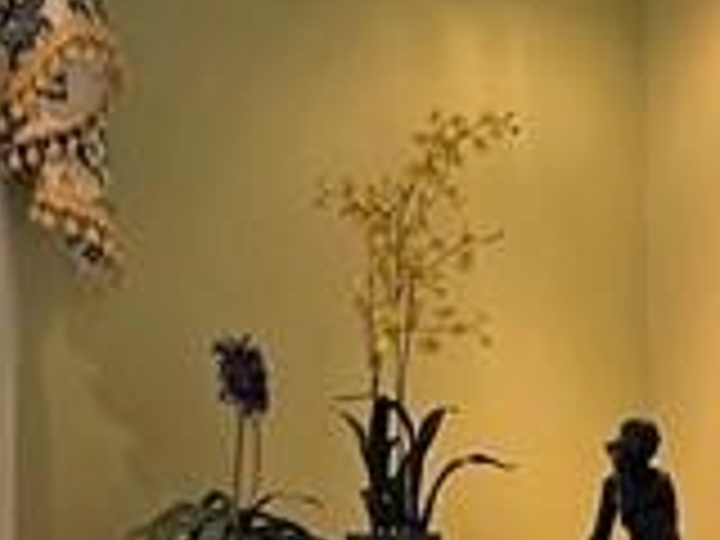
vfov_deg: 9.9
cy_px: 688
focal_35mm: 147
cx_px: 792
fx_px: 3058
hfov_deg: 13.2
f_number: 1.4
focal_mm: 6.5
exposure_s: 1/120
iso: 50
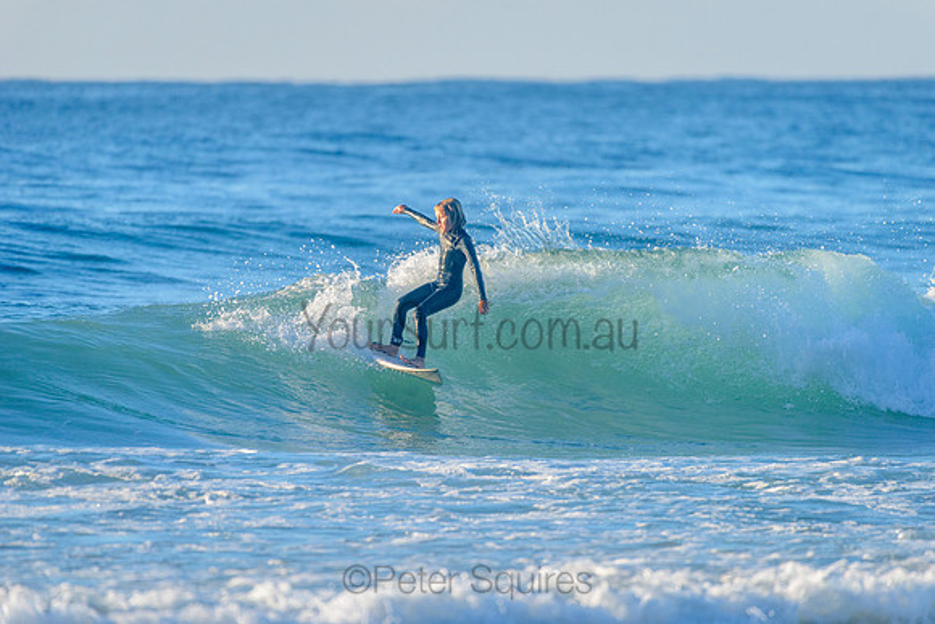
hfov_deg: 4.1
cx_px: 468
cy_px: 312
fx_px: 12994
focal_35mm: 500
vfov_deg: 2.8
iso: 450
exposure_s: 1/2000
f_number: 5.6
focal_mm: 500
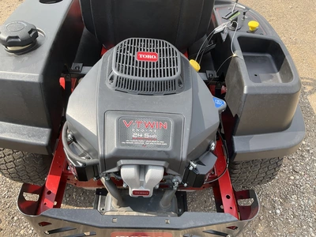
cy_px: 118
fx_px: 265
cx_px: 158
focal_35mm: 29
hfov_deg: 61.7
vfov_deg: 48.2
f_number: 1.8
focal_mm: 3
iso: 25
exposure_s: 1/486
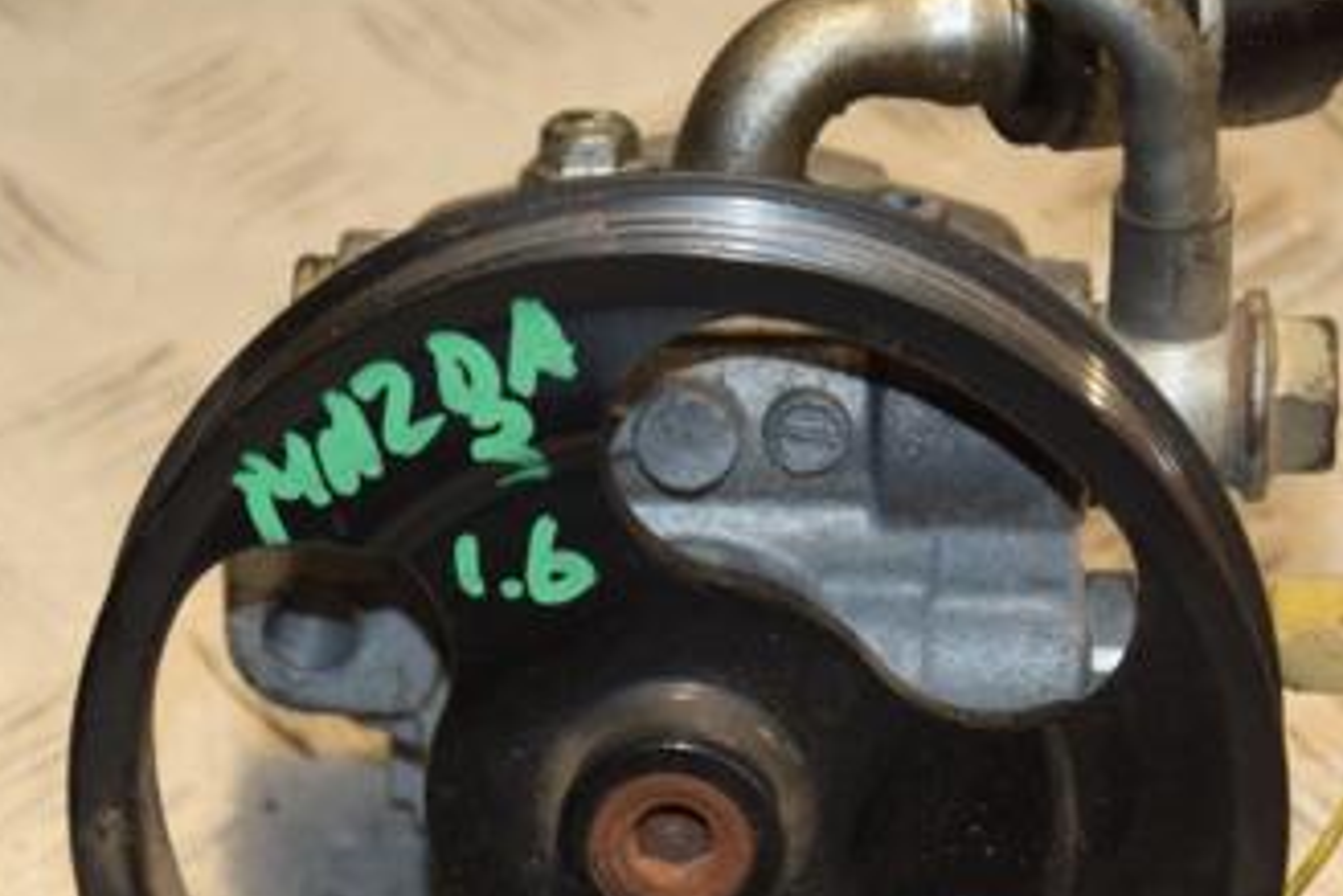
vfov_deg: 6.7
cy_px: 634
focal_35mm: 206
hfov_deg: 10.0
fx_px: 7685
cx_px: 545
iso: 800
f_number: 5.3
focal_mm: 75
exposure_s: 1/160
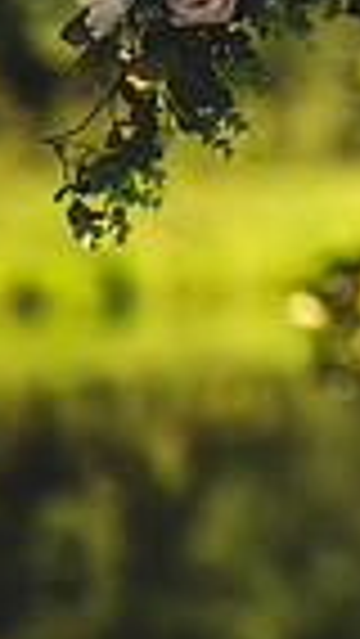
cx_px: 1238
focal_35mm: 371
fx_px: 6288
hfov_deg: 3.2
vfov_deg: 5.8
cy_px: -169
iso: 100
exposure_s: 1/1000
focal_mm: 85
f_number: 1.8
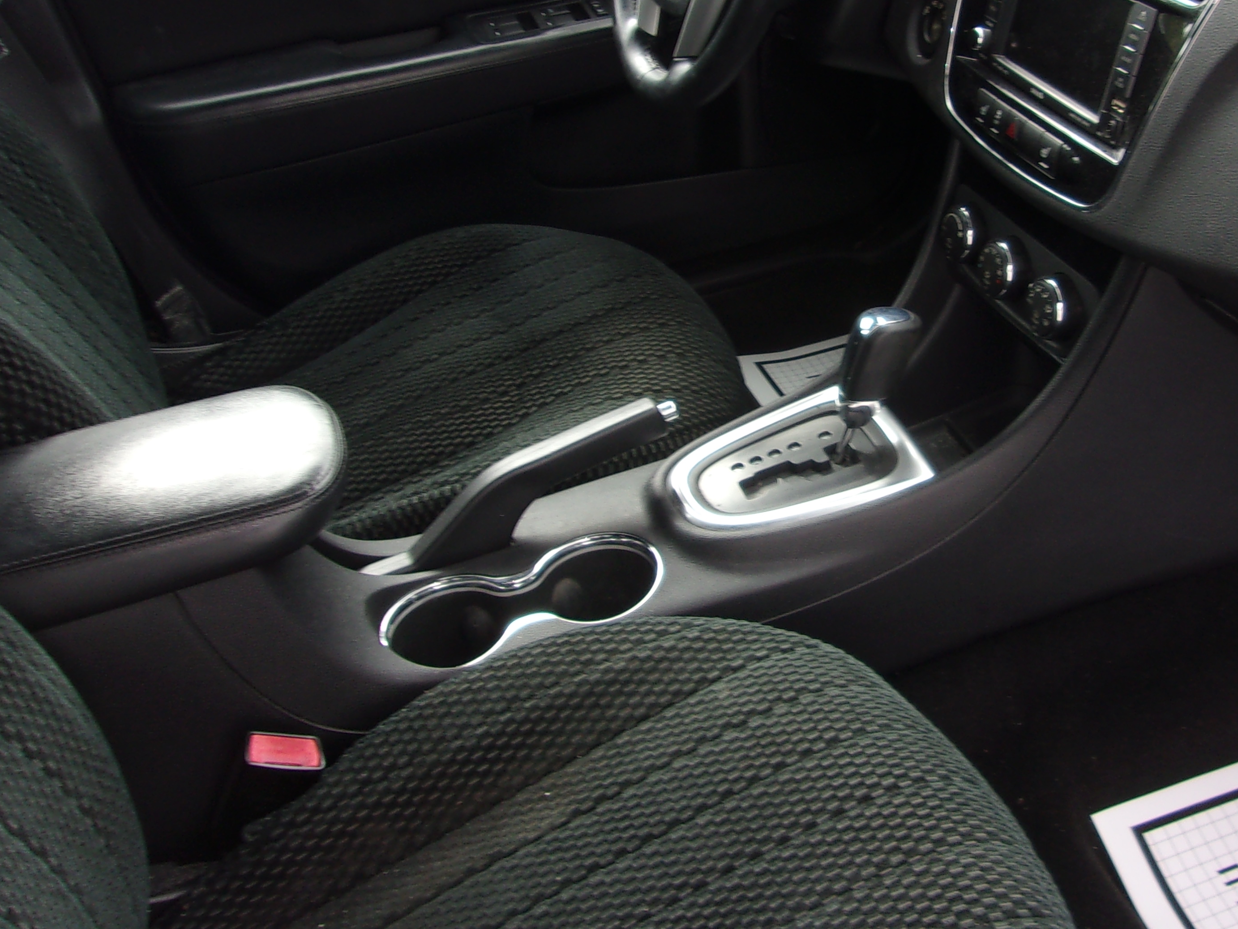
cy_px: 315
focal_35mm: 45
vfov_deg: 31.9
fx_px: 1609
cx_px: 850
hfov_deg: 41.4
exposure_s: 1/80
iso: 80
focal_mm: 4.9
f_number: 3
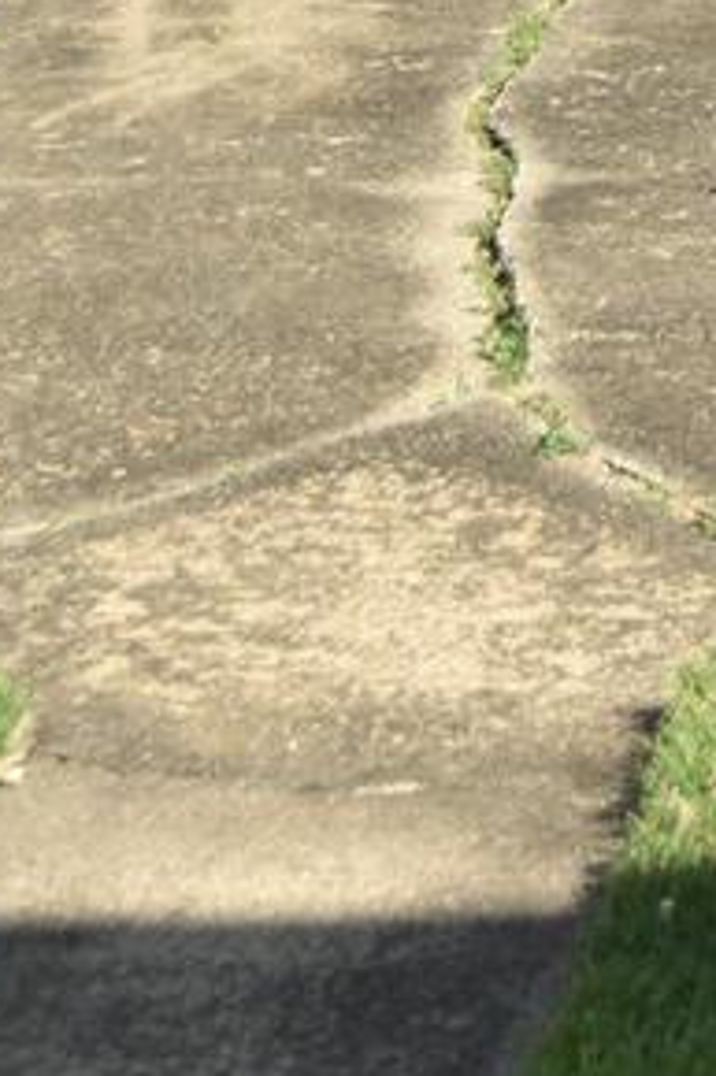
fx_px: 5705
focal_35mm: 191
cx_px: 898
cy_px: -430
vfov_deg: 10.5
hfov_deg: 7.1
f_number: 7.1
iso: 100
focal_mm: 24
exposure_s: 1/250
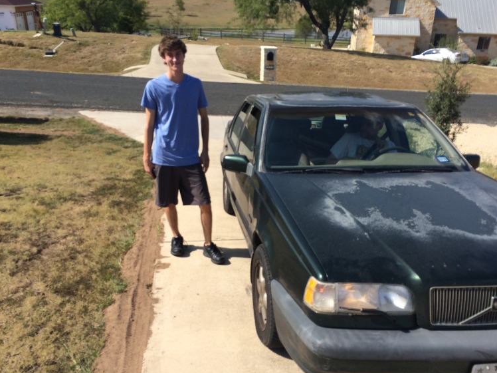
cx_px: 254
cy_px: 195
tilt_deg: -23.4
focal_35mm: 31
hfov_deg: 58.3
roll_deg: -0.6
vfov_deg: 45.4
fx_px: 445
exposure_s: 1/2283
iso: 32
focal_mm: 4.15
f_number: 2.2
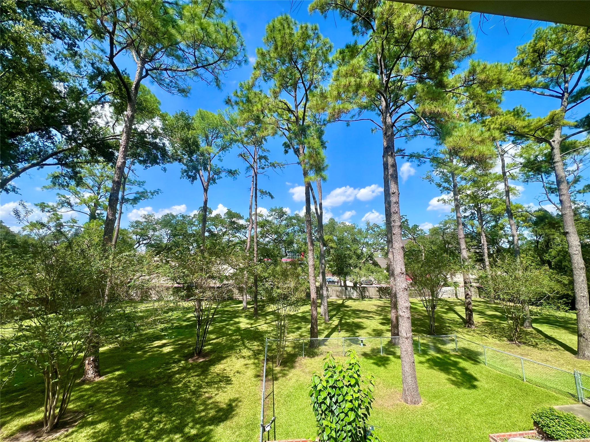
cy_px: 221
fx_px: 222
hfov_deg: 106.2
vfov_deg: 89.9
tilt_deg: +10.1
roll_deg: -0.4
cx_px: 295
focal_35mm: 13
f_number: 1.8
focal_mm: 1.57
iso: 32
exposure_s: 1/927
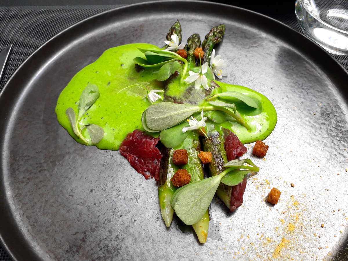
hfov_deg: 65.3
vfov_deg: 51.4
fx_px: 271
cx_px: 174
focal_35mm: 27
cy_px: 130
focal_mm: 3.6
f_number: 1.9
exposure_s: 1/1020
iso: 40
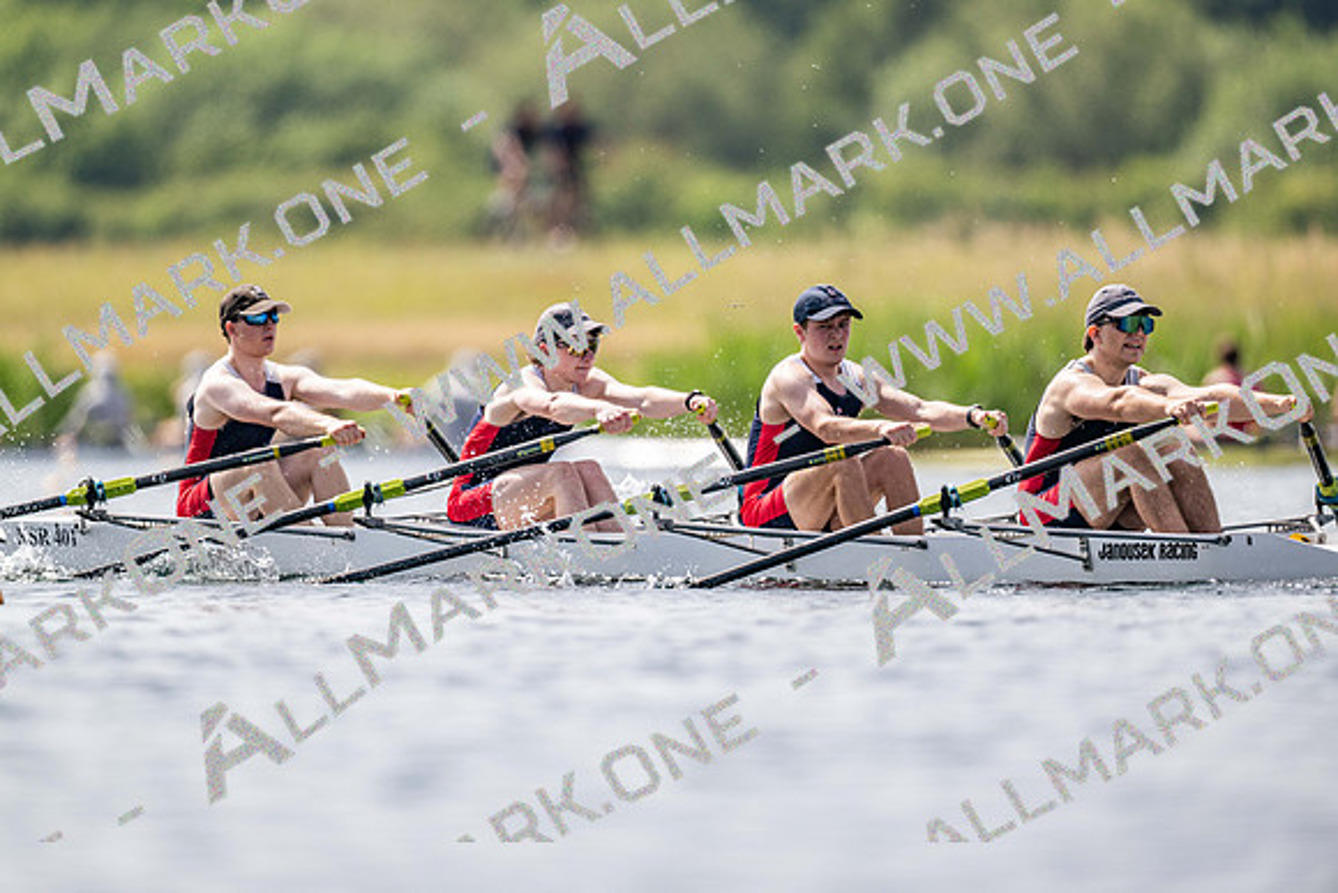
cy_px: 446
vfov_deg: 2.3
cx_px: 669
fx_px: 22304
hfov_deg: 3.4
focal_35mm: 600
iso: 180
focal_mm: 600
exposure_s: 1/2500
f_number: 4
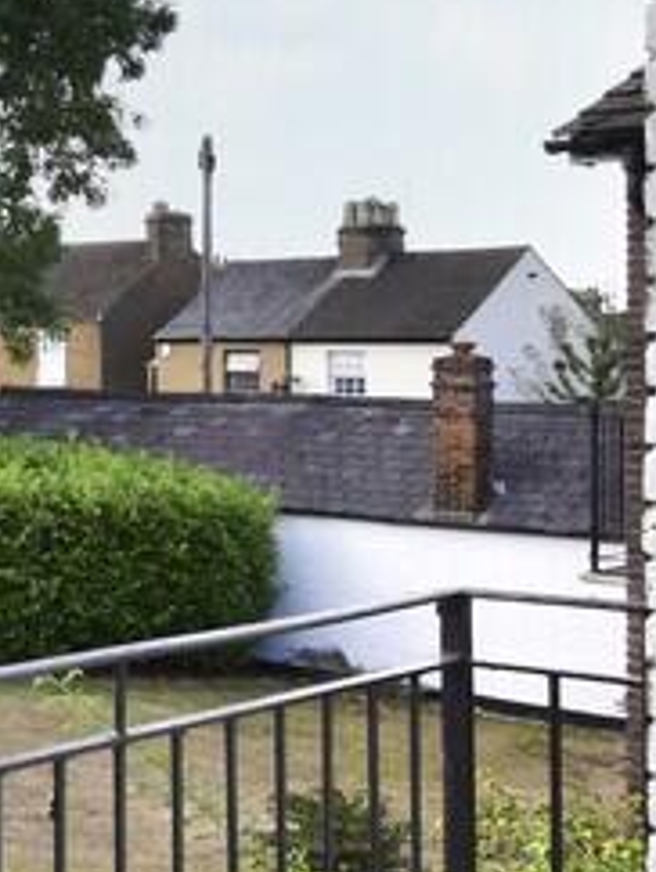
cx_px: -696
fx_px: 1691
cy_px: 341
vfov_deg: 28.8
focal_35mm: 67
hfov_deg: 16.3
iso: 640
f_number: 8
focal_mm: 11
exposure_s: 1/320
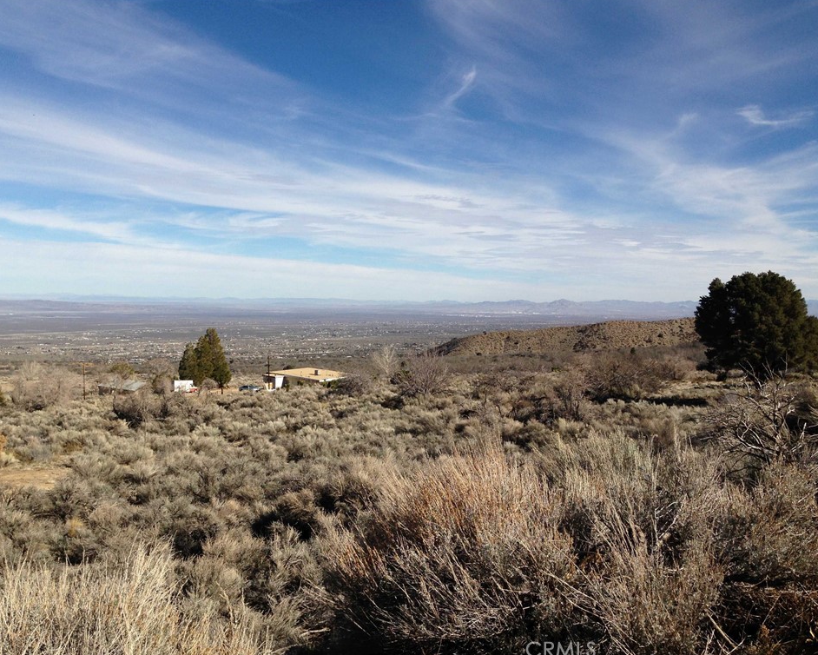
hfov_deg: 51.5
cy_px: 328
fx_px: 848
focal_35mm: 35
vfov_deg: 42.2
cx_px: 415
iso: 50
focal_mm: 4.12
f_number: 2.4
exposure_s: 1/2463
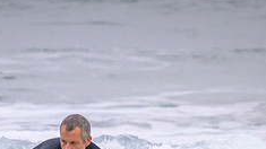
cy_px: 204
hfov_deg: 1.2
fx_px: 13136
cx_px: 104
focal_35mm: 1863
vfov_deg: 0.7
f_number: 11
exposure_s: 1/1250
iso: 7200
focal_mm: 720
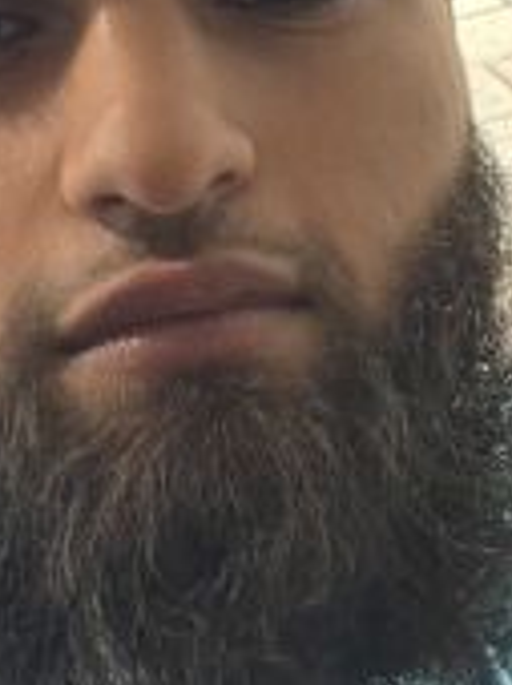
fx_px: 2096
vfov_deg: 18.1
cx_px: 198
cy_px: 8
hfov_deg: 13.9
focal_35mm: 106
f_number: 2.2
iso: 80
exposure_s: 1/60
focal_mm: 2.71
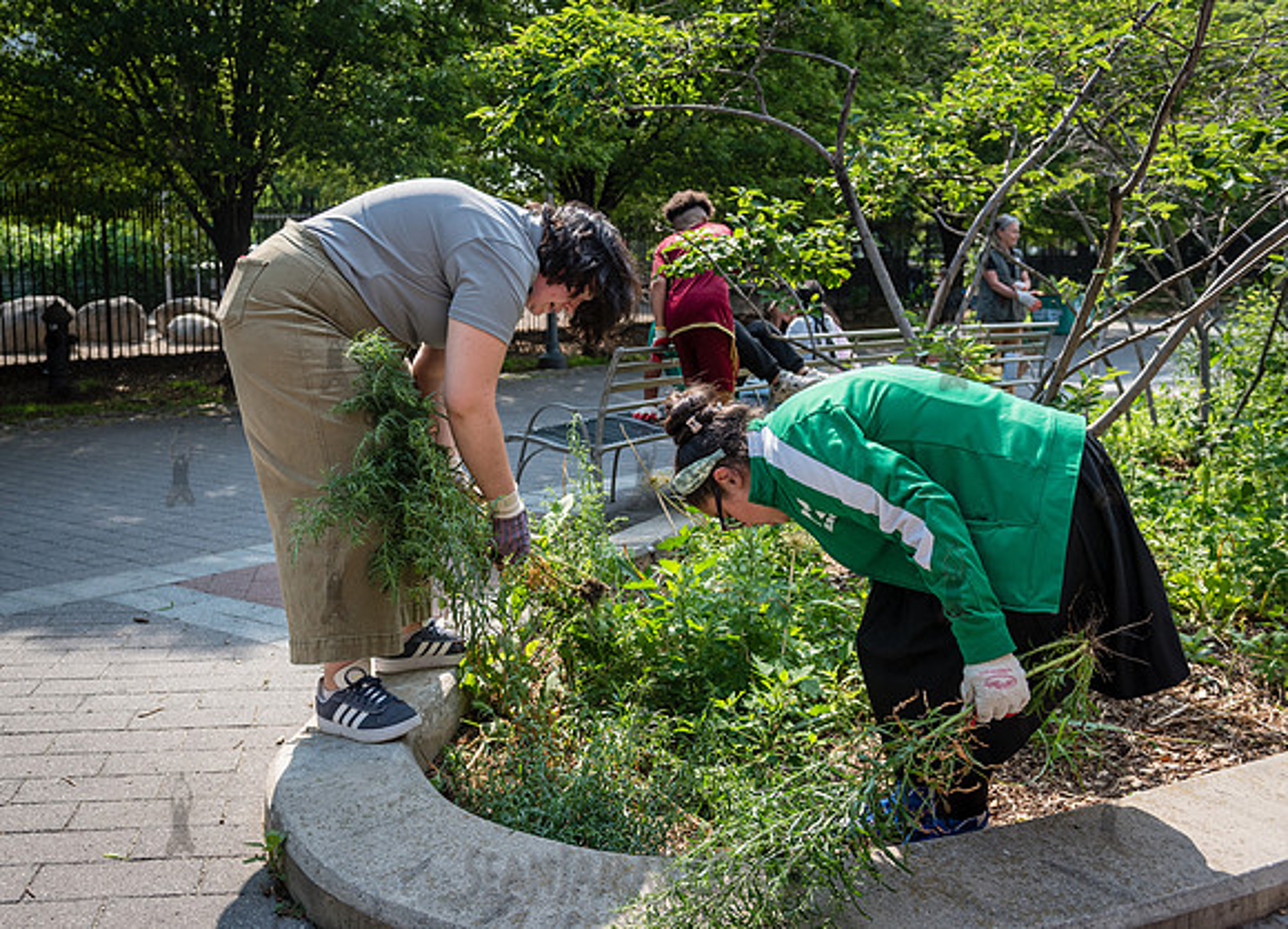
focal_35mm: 37
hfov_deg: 49.9
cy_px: 398
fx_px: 1369
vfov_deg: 37.4
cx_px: 493
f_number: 4
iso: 500
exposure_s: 1/1600
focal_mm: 31
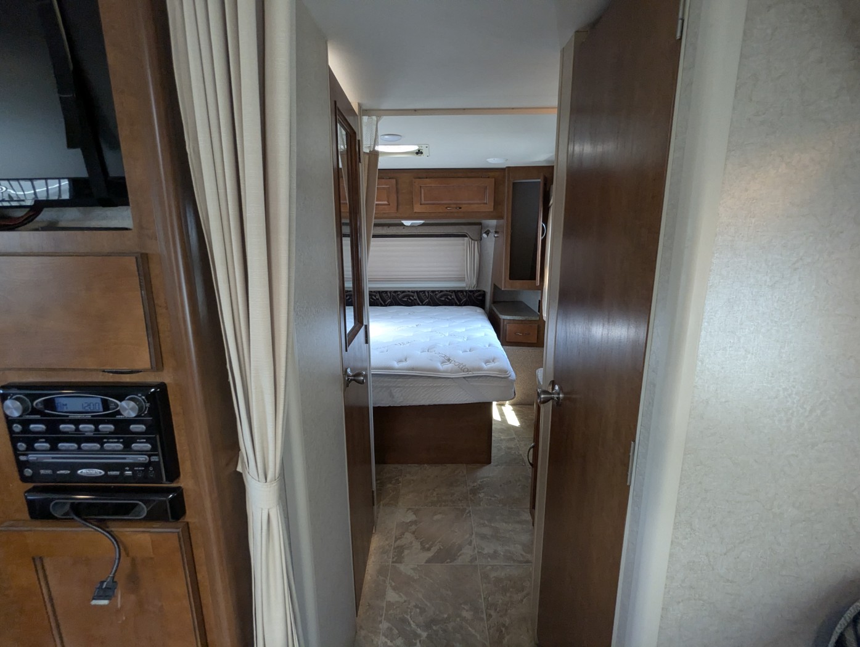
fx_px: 398
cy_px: 324
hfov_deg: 94.4
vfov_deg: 78.2
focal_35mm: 16
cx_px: 430
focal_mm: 2.35
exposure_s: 1/61.1
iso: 374
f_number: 2.2
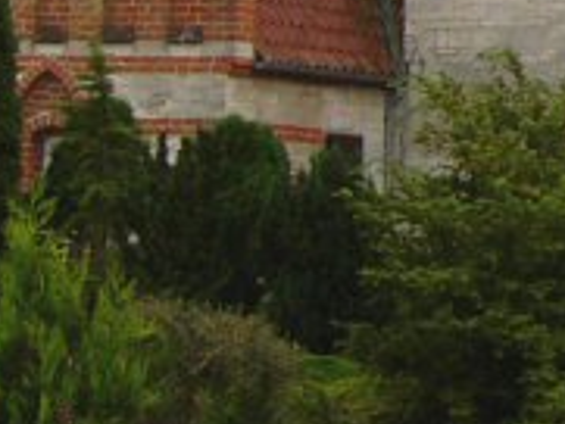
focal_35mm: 179
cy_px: -494
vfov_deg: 7.9
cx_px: 1208
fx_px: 2924
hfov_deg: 10.0
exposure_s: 1/279
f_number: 4.3
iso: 50
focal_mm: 7.5
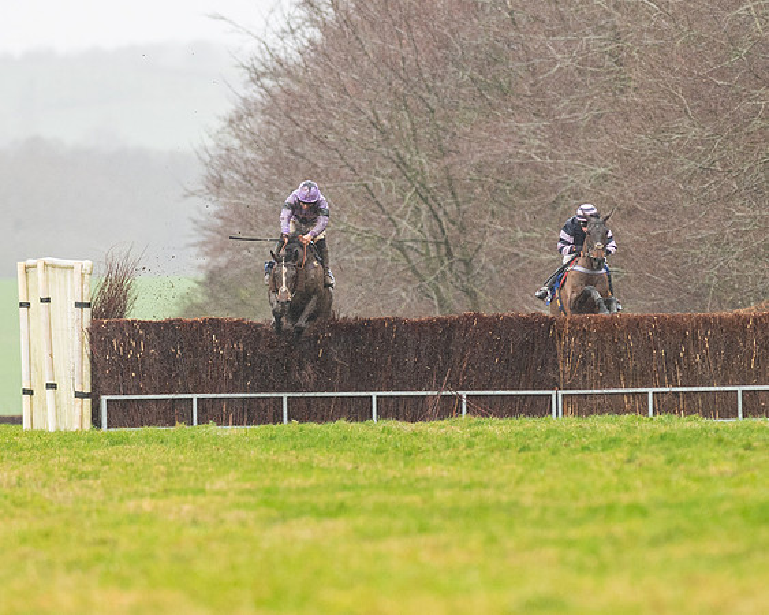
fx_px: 14431
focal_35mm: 634
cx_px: 458
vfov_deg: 2.4
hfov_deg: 3.1
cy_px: 271
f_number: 5
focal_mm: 300
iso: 1000
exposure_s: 1/1000
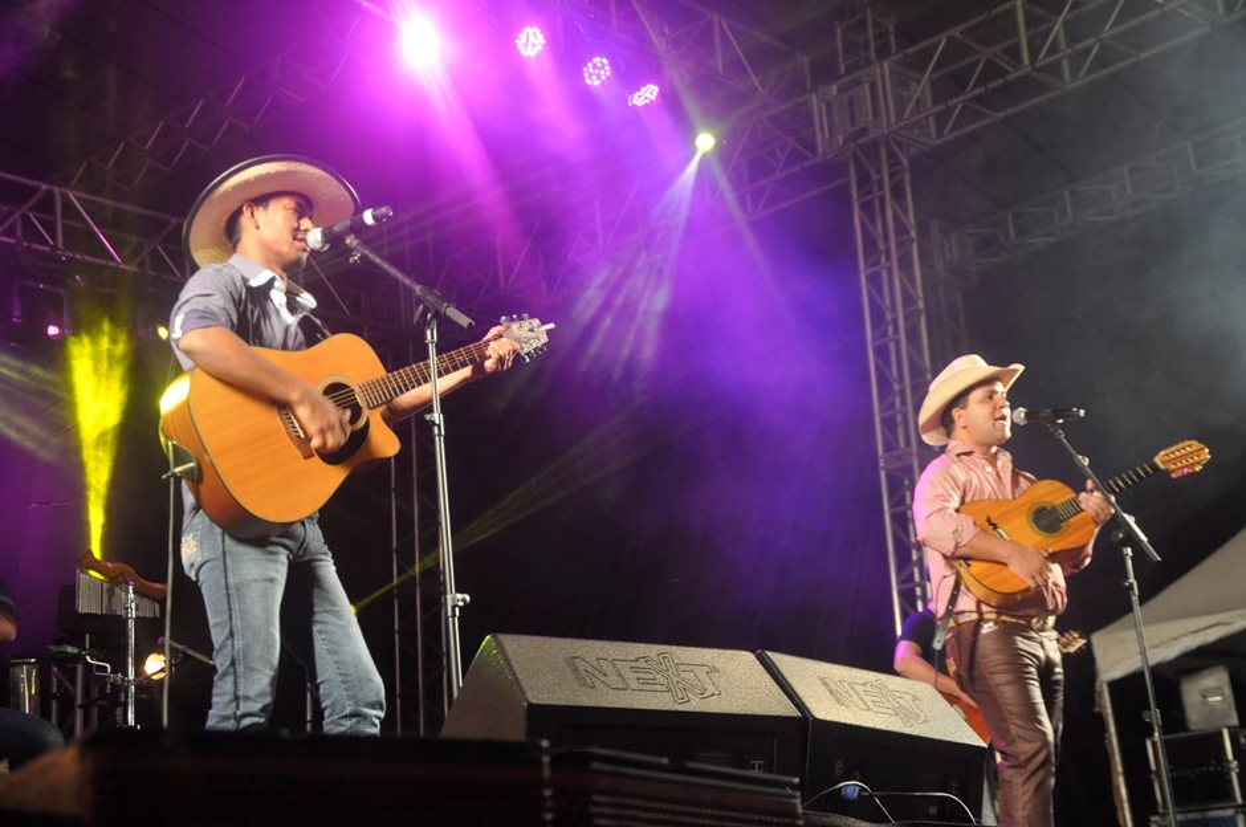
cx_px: 623
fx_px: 2074
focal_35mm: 60
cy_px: 414
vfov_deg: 22.6
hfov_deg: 33.4
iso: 1250
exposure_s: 1/40
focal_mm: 40
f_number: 4.5
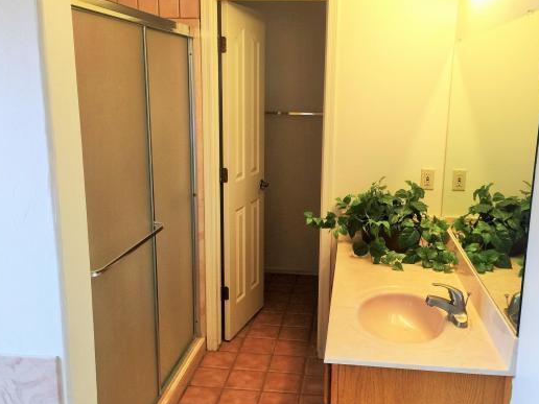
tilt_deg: -13.7
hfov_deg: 51.3
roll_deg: -2.5
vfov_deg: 39.6
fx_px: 561
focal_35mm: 36
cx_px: 287
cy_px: 214
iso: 50
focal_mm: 4.15
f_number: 2.2
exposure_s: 1/30
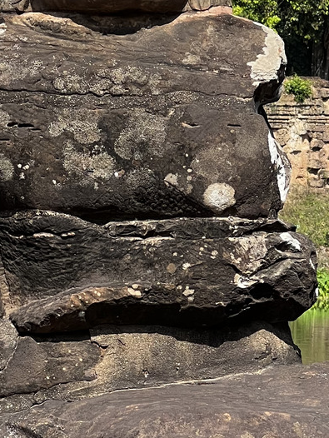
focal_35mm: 234
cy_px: 163
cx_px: 162
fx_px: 2963
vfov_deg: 8.5
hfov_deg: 6.4
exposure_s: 1/274
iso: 32
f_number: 2.8
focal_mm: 9
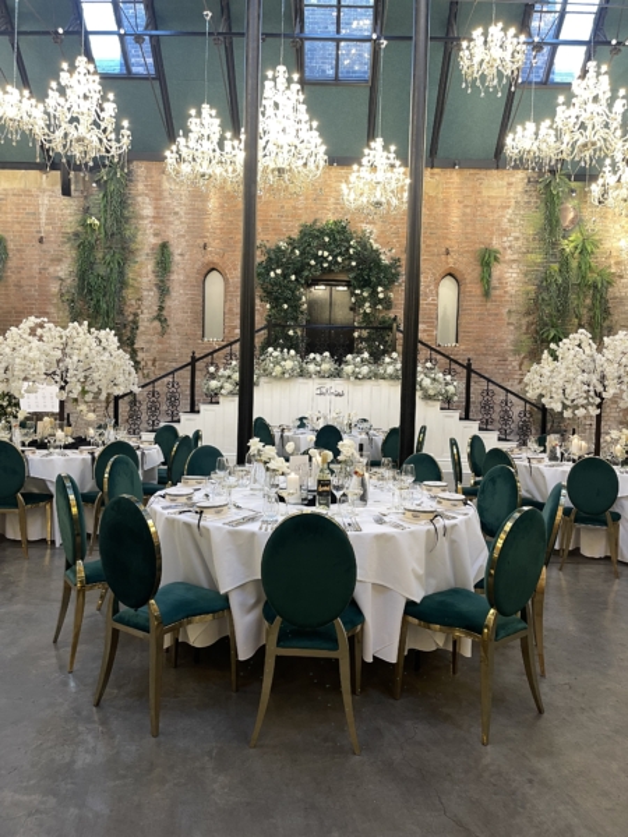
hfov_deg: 54.9
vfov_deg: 69.4
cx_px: 314
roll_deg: -1.7
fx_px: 605
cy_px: 418
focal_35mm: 25
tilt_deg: -3.1
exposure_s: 1/50
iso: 80
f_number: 1.6
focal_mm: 5.1
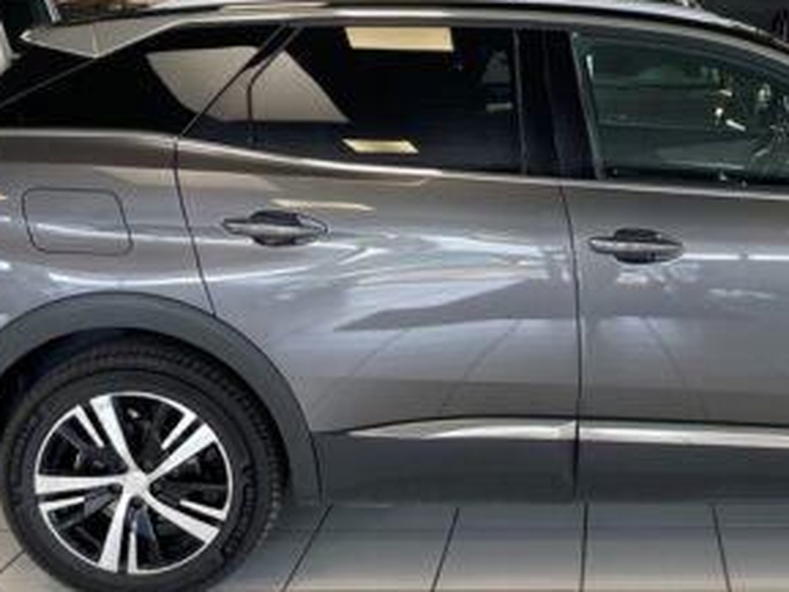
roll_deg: -1.3
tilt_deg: -11.1
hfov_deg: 34.3
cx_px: 650
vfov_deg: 27.0
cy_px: 248
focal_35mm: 54
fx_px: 1231
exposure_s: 1/121
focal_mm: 4.2
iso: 80
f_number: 1.6
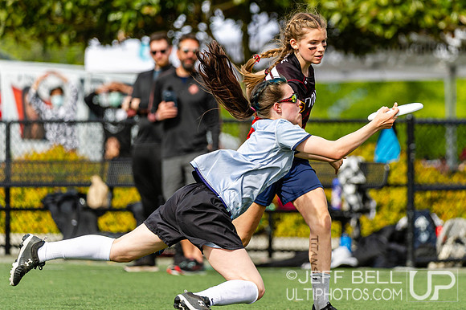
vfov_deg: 3.5
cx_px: 283
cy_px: 121
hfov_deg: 5.3
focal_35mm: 392
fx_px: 5076
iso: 200
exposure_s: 1/1000
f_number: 4
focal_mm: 300
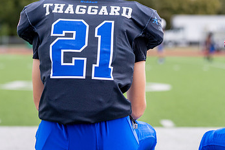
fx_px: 812
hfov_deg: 15.8
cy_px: 13
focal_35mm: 130
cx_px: 93
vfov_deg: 10.5
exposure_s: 1/2500
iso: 250
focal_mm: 70
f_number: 2.8
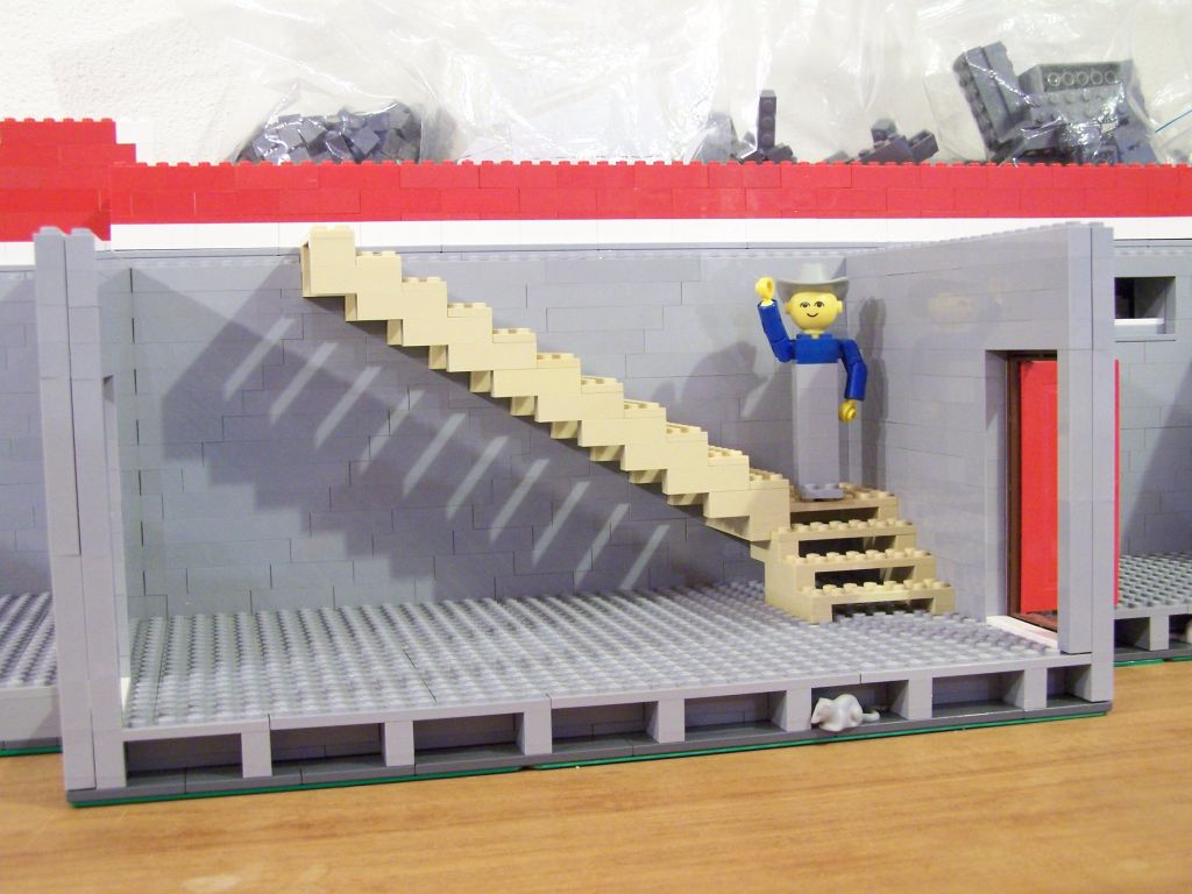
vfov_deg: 33.6
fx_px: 1481
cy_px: 447
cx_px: 596
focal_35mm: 43
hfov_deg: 43.9
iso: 200
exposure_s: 1/3
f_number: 3.2
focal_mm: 7.1
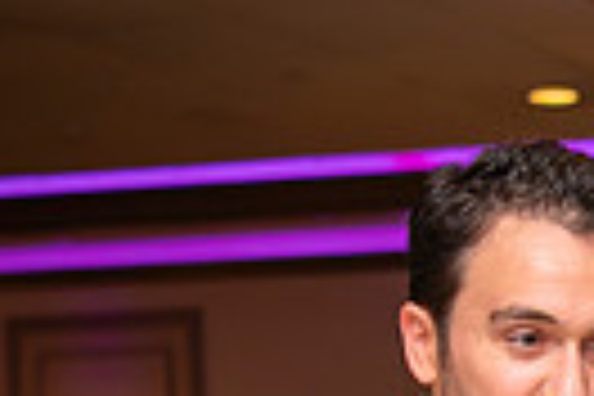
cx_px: 1017
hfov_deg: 11.0
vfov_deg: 7.6
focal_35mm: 177
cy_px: 670
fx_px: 2920
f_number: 2.8
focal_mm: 35
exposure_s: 1/160
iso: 800
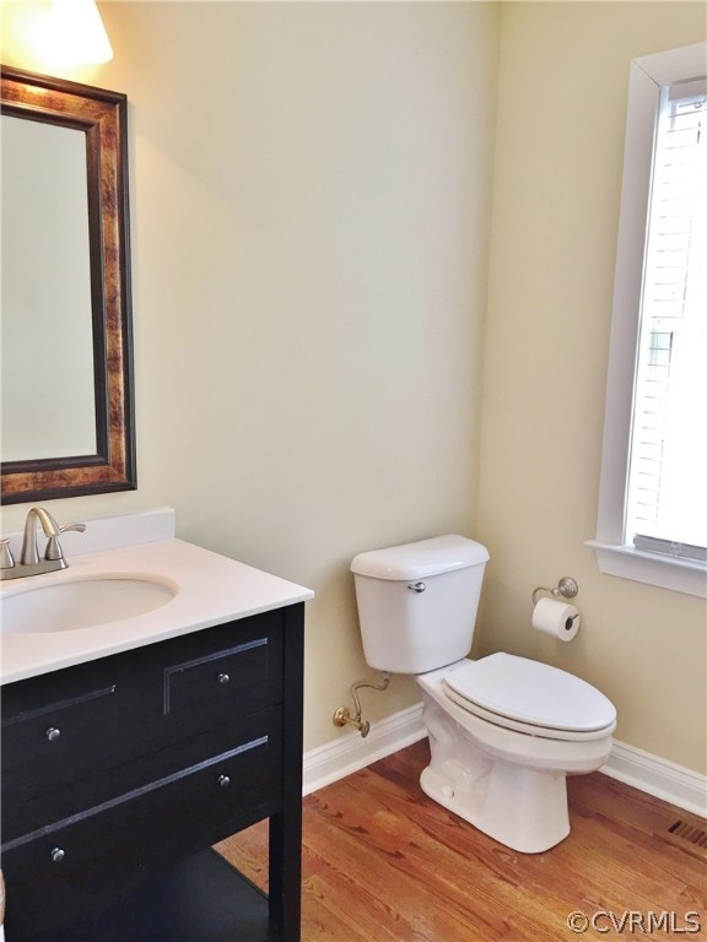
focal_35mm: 29
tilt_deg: -7.6
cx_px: 354
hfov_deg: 48.2
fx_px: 790
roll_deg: +0.2
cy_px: 471
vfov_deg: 61.7
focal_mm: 4.15
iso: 50
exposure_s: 1/30
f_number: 2.2
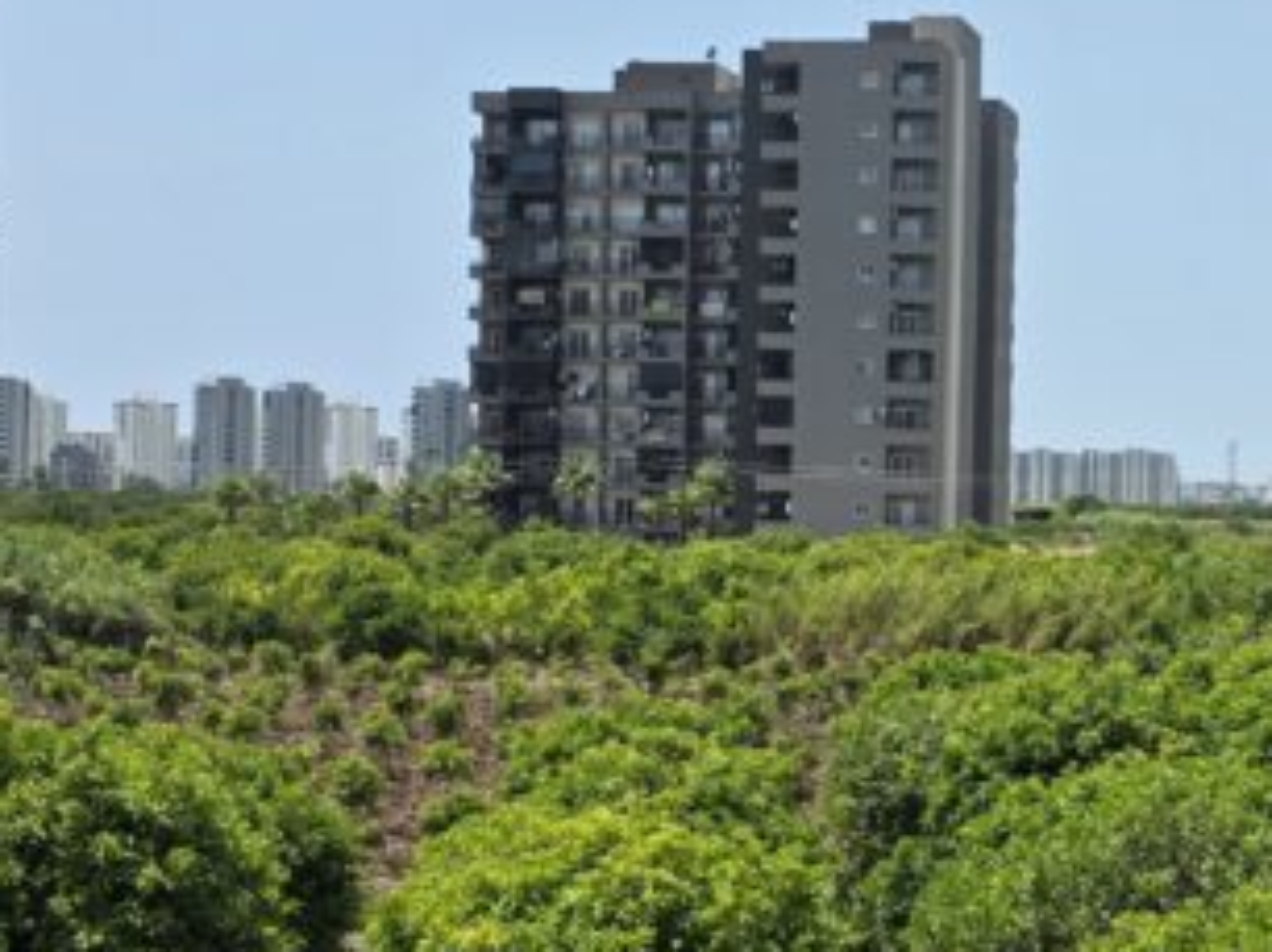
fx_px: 2827
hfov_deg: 25.0
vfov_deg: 19.1
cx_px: 977
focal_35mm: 77
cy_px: 491
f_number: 1.7
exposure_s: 1/7061
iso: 80
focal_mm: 6.3
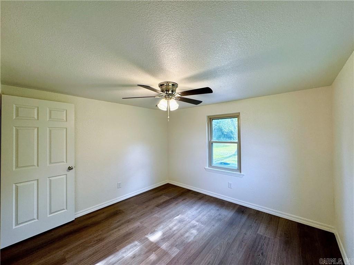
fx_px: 143
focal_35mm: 14
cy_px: 132
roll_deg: +0.2
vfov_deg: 85.7
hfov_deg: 102.1
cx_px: 177
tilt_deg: +1.1
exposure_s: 1/120
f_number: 2.2
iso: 160
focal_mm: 2.22
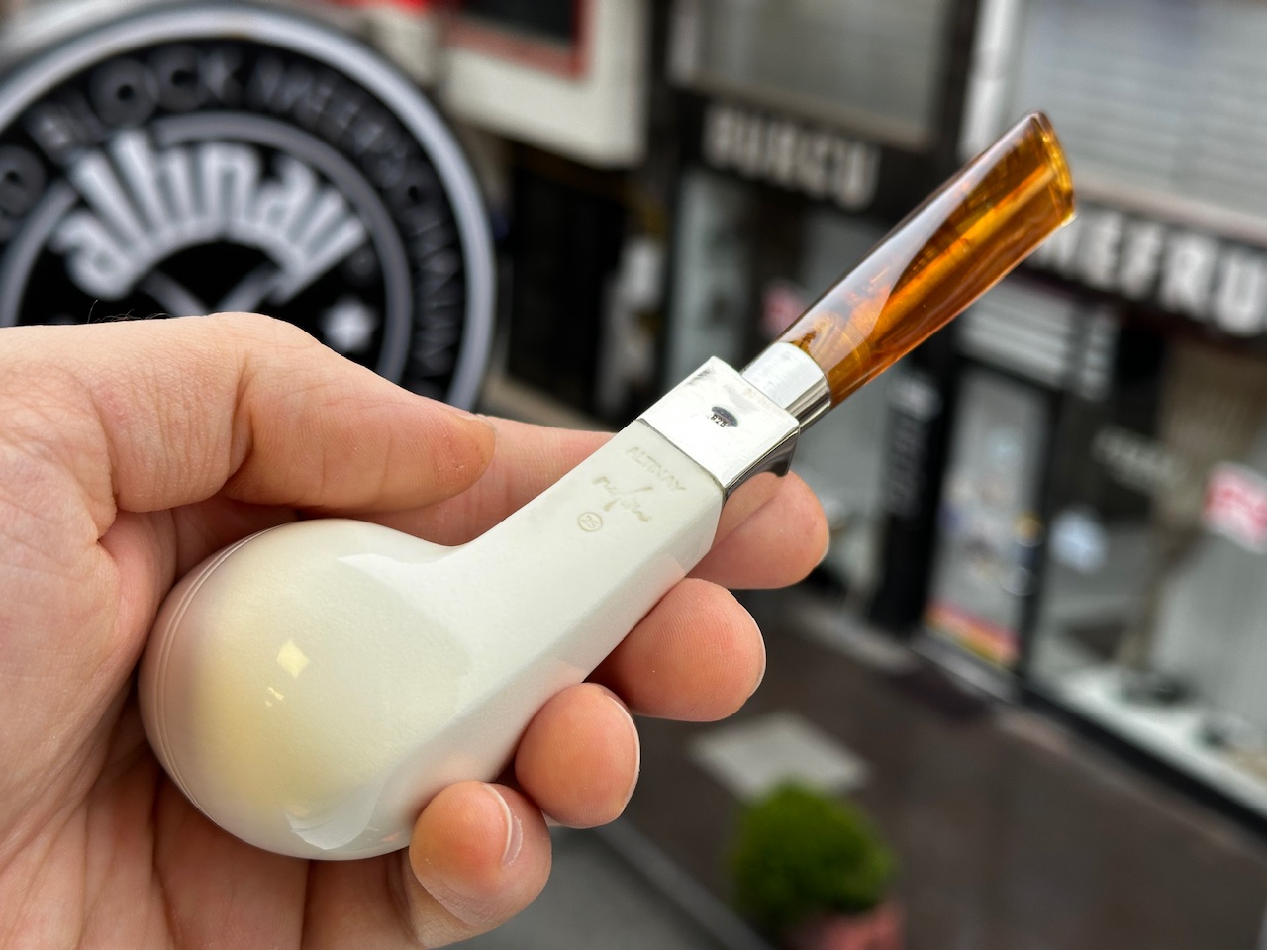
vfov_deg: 30.3
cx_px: 634
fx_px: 1757
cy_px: 475
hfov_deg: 39.7
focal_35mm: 48
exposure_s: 1/121
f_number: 1.78
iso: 64
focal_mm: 6.86
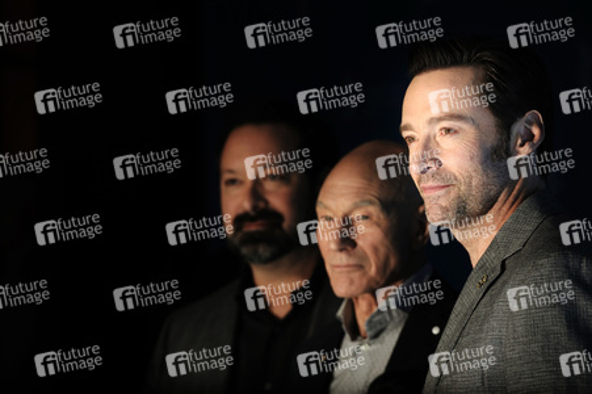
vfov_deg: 6.9
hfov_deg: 10.3
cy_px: 197
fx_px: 3286
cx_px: 296
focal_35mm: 200
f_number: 7.1
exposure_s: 1/320
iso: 200
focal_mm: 200
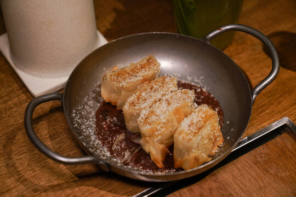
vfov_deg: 19.5
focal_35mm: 70
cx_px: 148
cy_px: 98
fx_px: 576
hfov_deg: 28.8
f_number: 3.5
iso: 1600
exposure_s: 1/125
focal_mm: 70
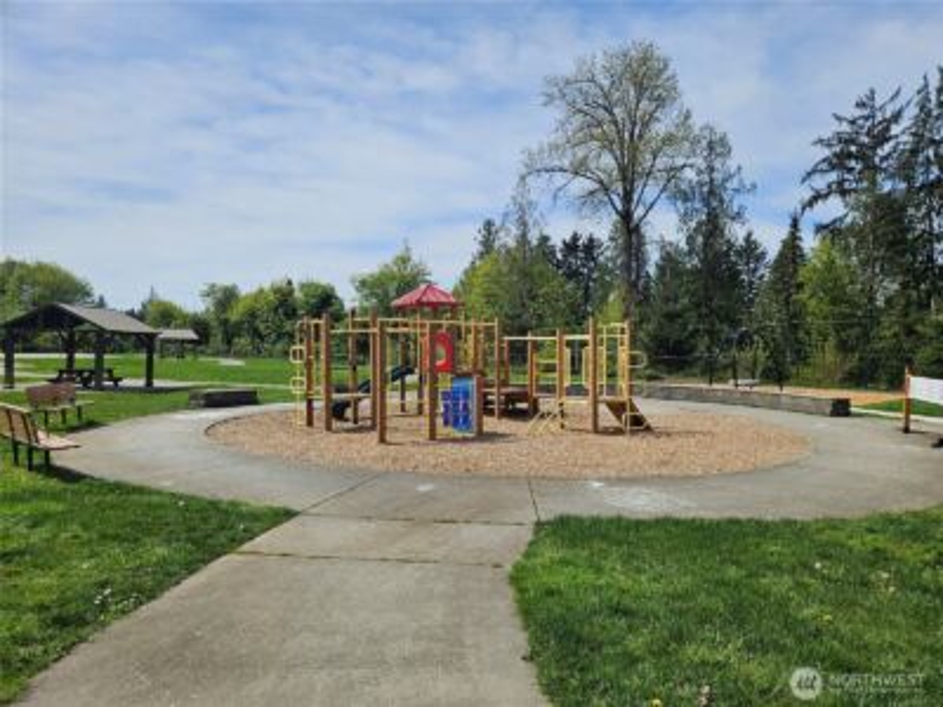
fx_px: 627
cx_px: 472
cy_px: 354
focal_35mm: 23
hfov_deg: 73.9
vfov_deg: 58.9
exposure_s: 1/3282
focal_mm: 5.4
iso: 25
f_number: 1.8
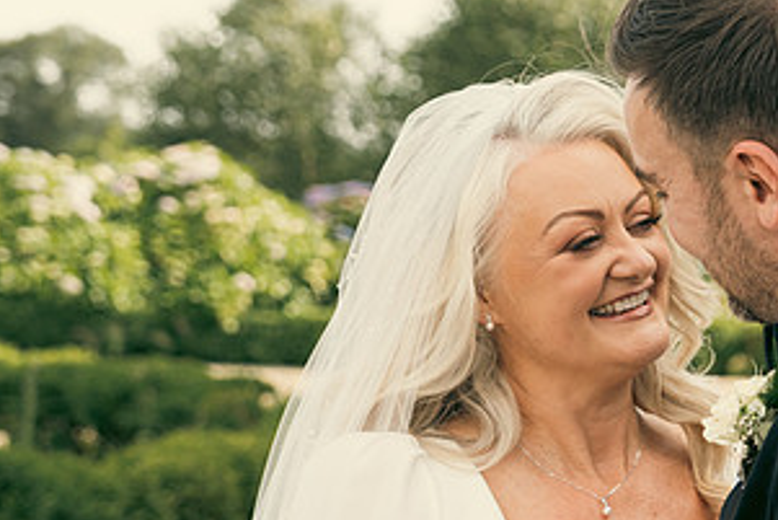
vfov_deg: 10.3
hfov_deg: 15.2
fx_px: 2876
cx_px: 744
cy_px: 407
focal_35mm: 133
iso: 125
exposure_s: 1/400
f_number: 3.5
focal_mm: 46
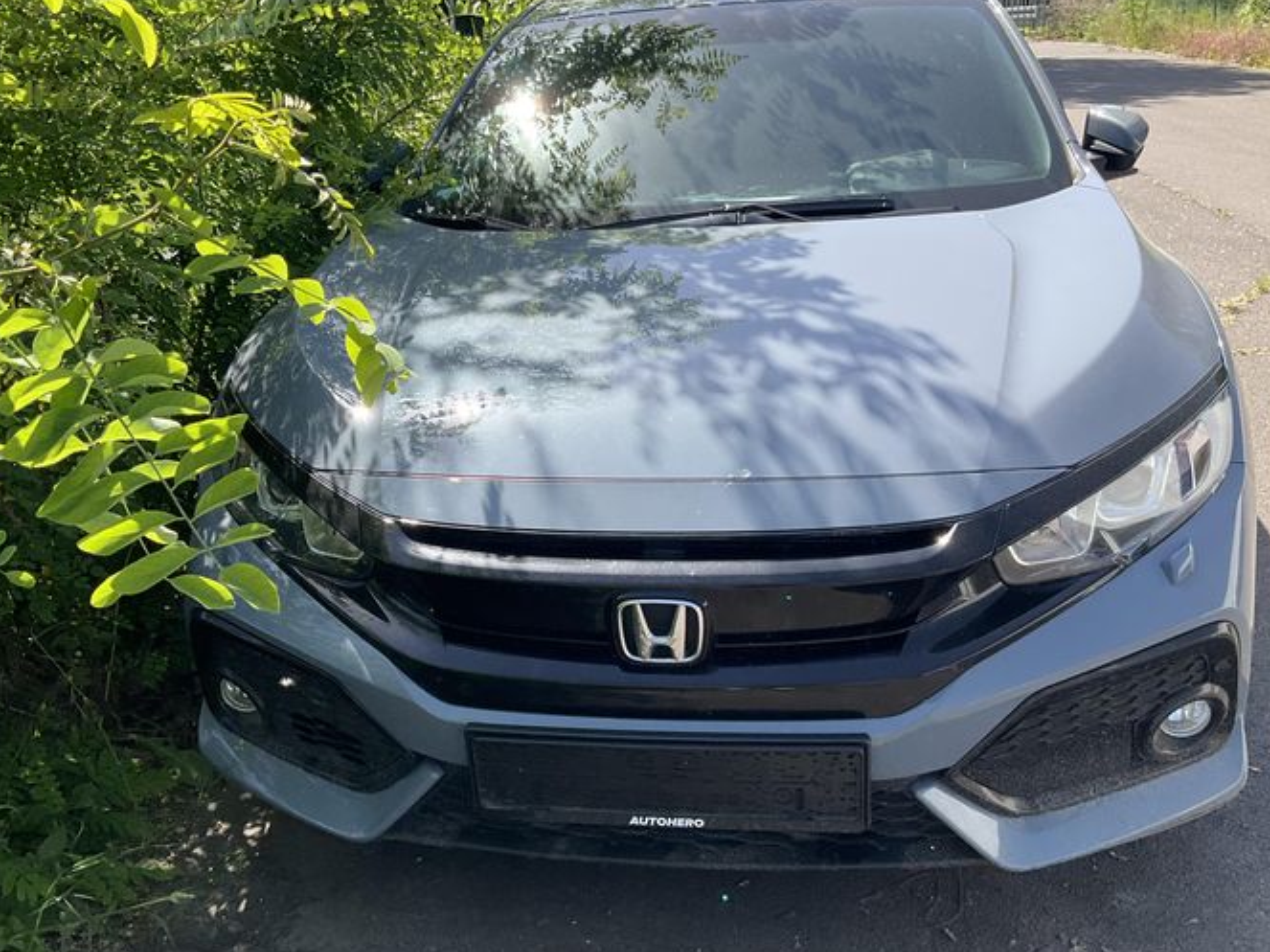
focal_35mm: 35
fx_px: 1284
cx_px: 626
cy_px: 508
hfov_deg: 52.6
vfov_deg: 40.7
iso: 25
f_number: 1.8
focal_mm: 3
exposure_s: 1/691
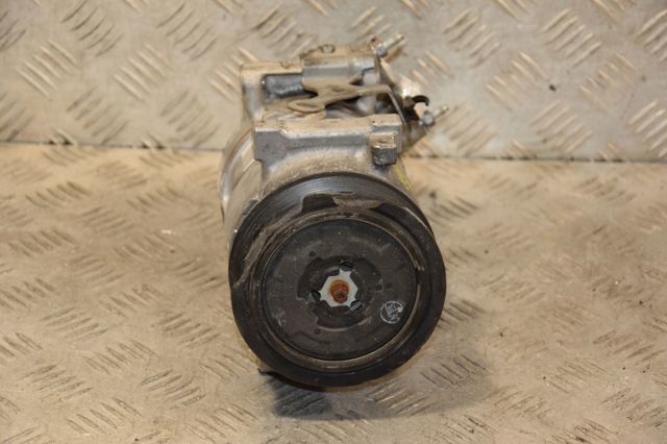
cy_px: 222
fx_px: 2083
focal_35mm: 112
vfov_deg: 12.2
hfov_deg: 18.2
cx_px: 334
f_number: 5.3
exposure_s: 1/160
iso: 800
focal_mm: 75
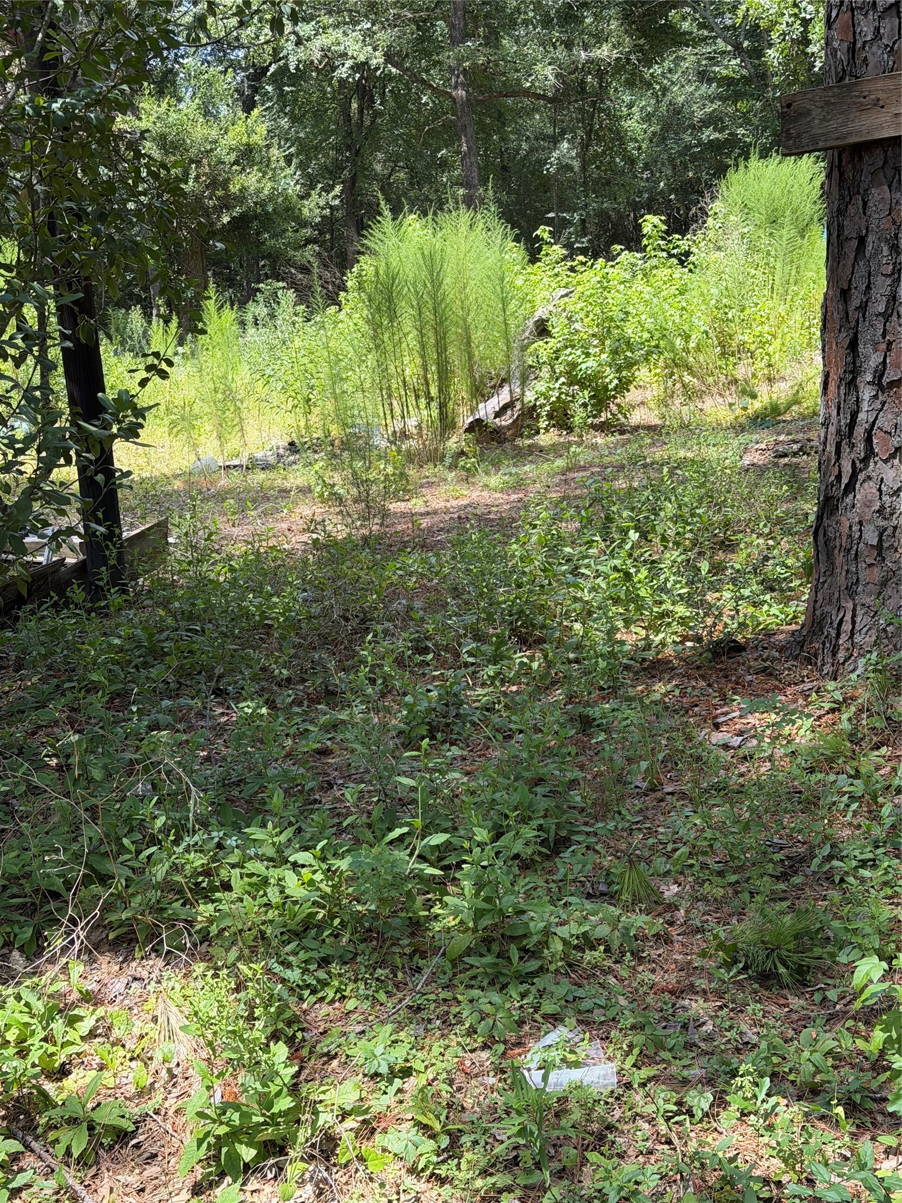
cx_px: 451
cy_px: 602
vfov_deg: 39.7
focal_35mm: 48
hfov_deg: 30.3
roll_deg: +3.4
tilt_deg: -9.5
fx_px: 1668
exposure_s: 1/794
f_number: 1.78
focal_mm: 6.76
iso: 64
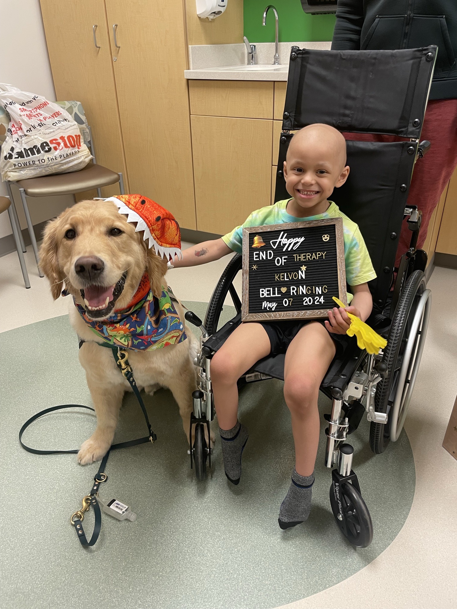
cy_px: 304
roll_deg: +1.7
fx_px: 458
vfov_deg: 67.3
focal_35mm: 26
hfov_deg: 53.1
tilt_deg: -28.8
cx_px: 228
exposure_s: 1/60
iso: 100
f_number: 1.6
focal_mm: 4.2
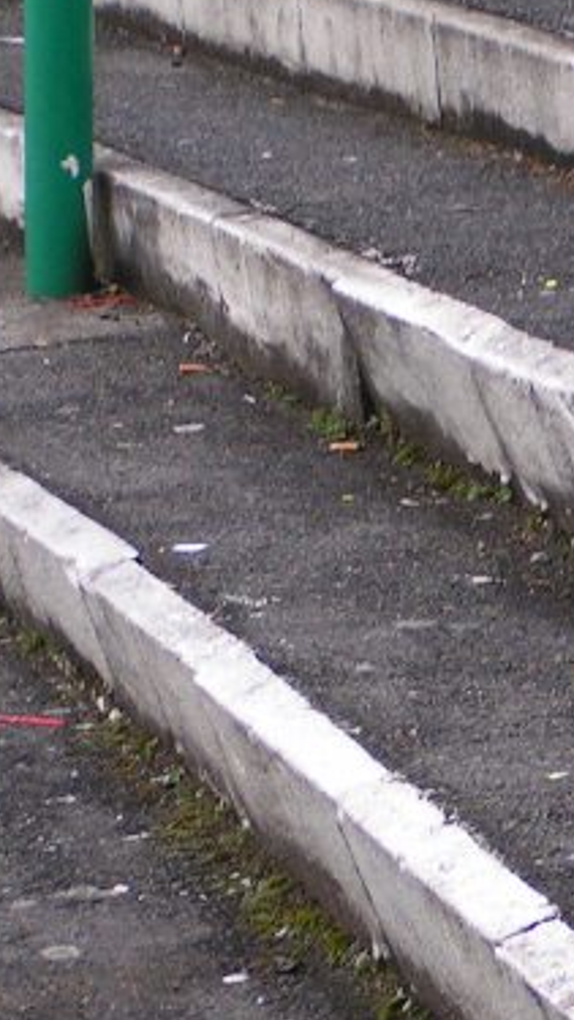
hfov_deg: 5.0
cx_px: 876
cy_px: 520
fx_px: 6547
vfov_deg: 8.9
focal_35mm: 242
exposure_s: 1/125
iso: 80
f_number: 3.5
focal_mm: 15.9
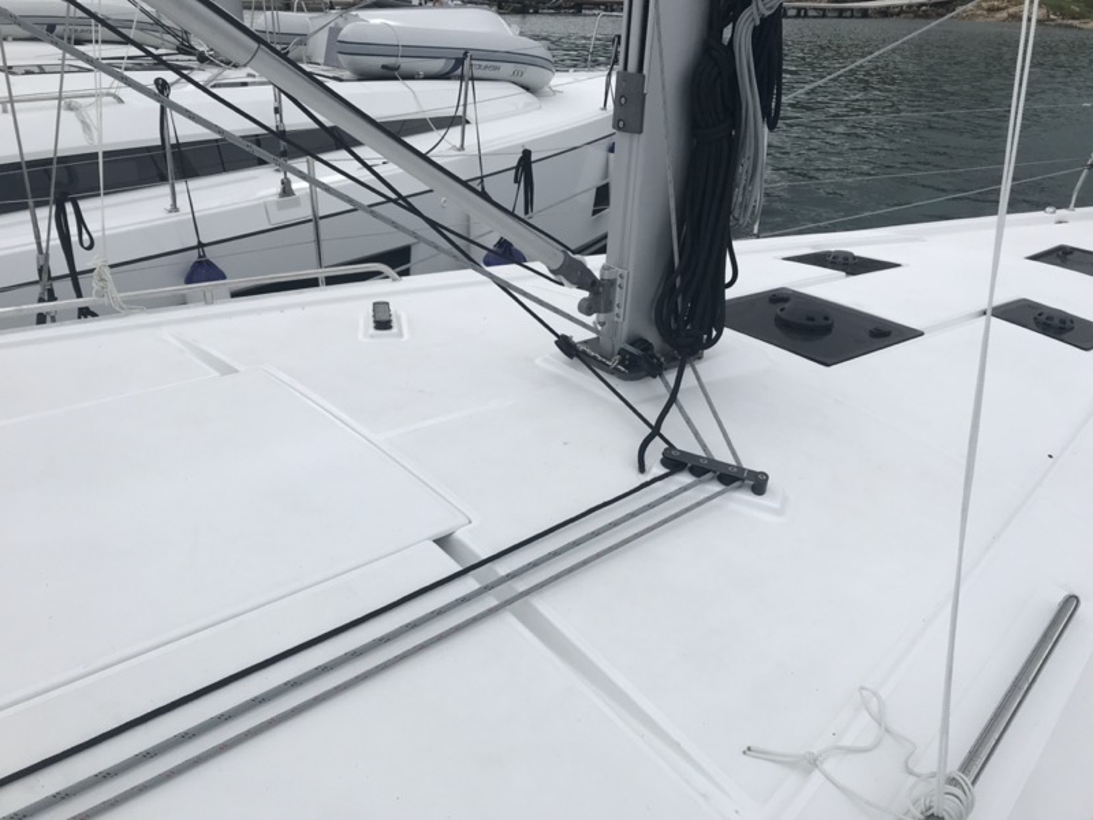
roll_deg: -3.7
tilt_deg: -25.2
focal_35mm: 28
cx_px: 546
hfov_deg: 63.4
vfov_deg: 49.7
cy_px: 410
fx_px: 884
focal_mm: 3.99
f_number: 1.8
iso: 20
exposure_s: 1/2817
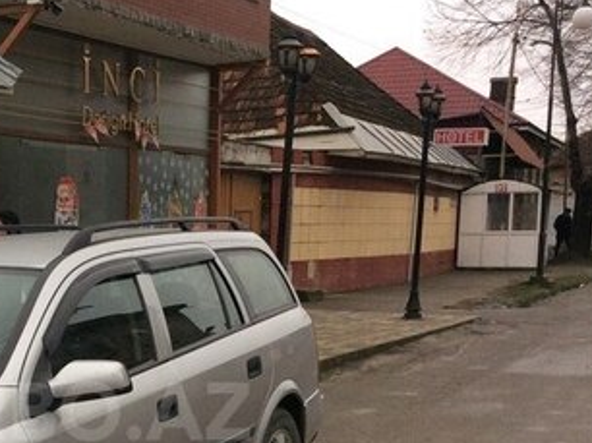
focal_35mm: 69
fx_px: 1179
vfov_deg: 20.8
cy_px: 411
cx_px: 52
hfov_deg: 27.1
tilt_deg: -10.0
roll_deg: +0.2
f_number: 2.4
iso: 50
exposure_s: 1/100
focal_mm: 3.3
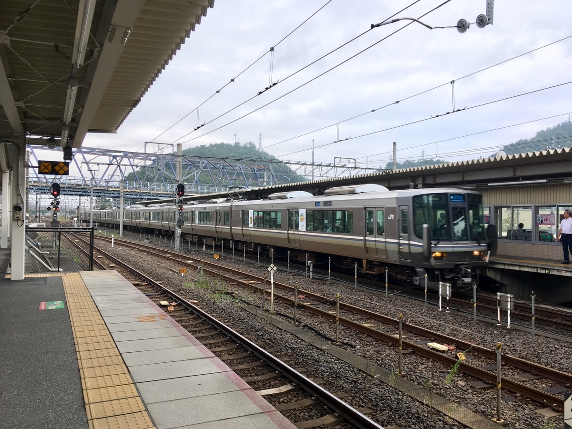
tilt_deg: +0.3
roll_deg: -0.5
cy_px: 214
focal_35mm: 29
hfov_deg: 61.7
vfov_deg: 48.2
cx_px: 286
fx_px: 479
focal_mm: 4.15
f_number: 2.2
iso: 25
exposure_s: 1/134
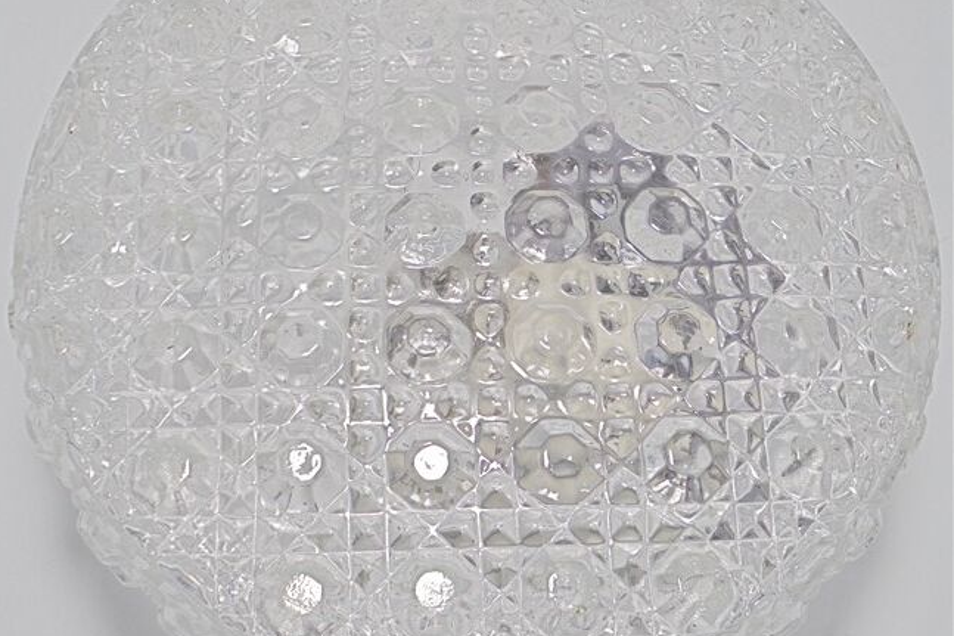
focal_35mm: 55
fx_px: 1457
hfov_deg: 36.2
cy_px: 279
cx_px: 458
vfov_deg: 24.6
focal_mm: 6.9
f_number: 4.2
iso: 100
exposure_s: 1/60
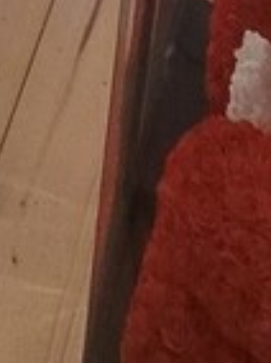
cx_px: -258
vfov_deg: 10.5
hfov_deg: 13.6
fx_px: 984
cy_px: -818
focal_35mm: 94
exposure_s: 1/33
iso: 320
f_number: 2.2
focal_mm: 1.74
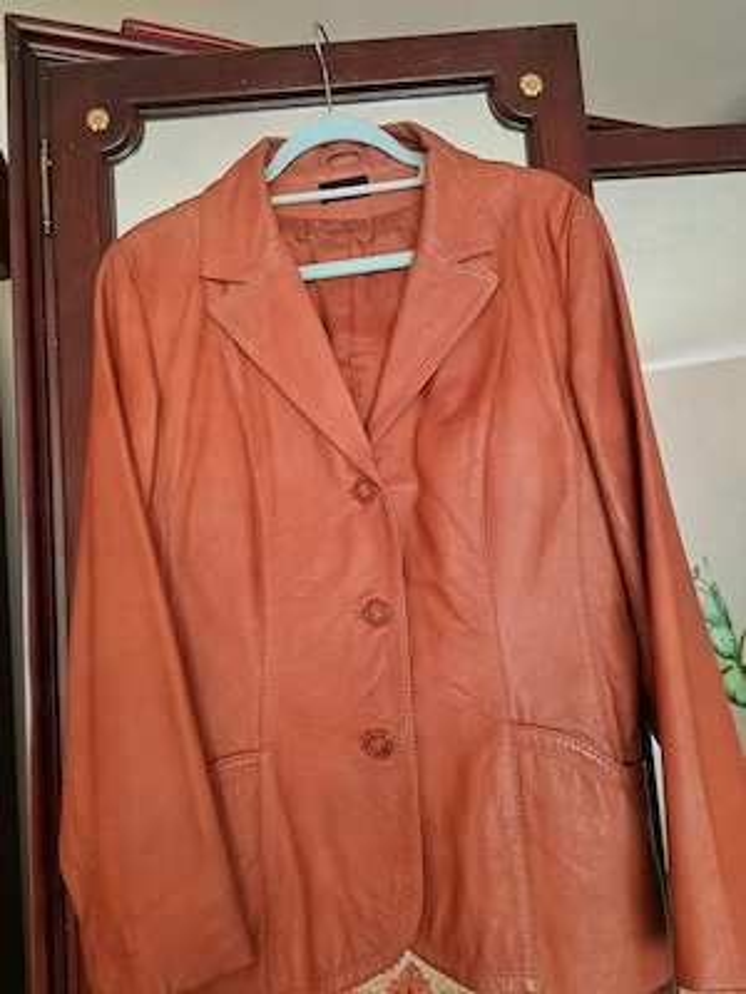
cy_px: 497
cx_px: 373
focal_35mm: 24
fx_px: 690
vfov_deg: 71.6
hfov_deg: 56.8
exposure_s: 1/50
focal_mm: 5.23
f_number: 1.8
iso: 500
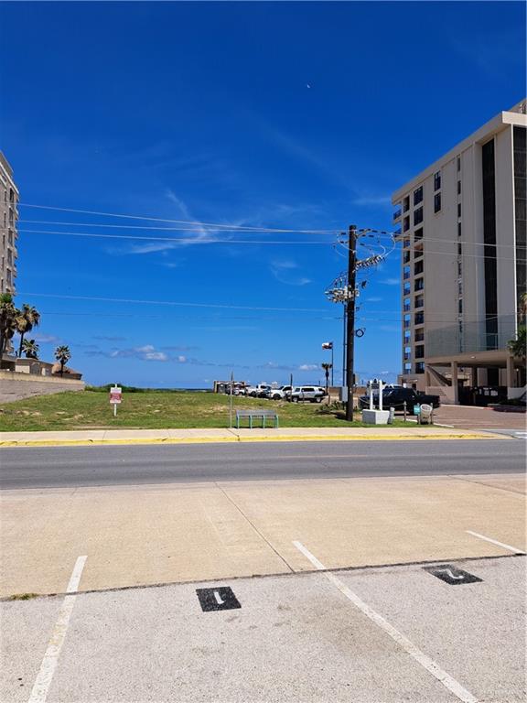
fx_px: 487
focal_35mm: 24
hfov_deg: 56.8
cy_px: 352
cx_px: 264
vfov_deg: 71.6
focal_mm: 5.23
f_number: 1.8
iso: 50
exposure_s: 1/1355
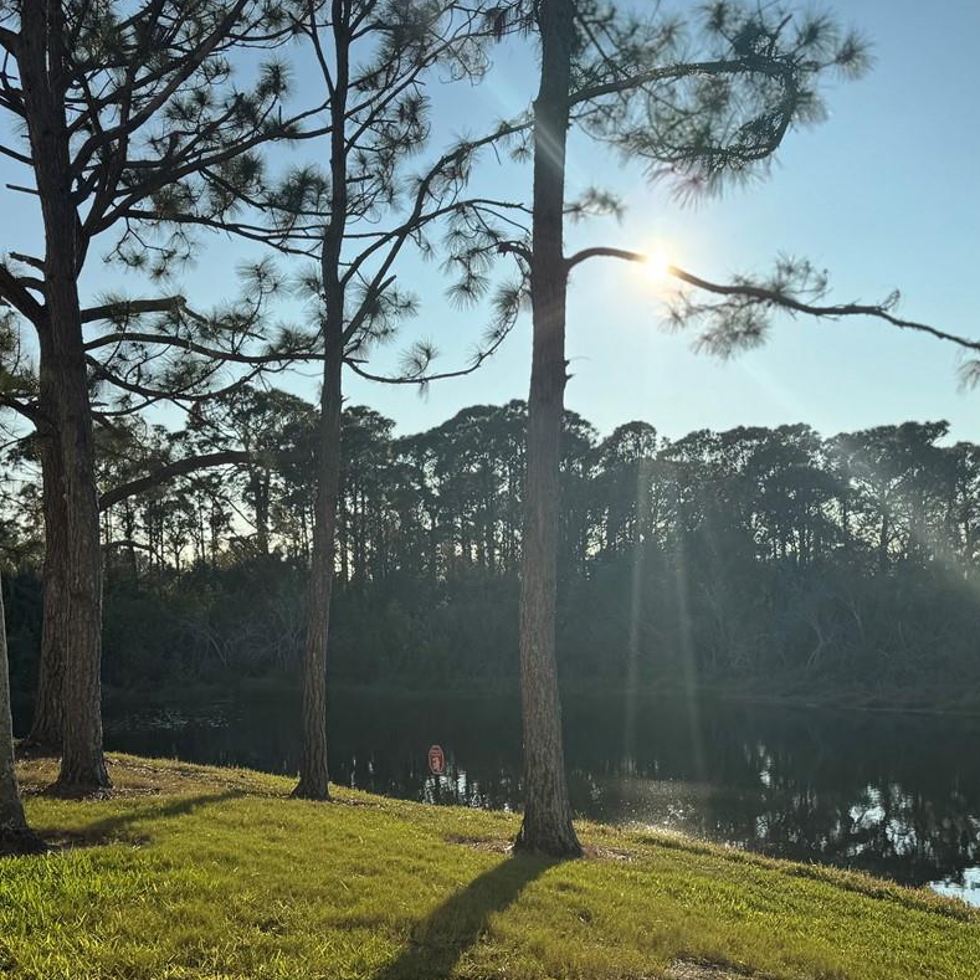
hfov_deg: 39.0
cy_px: 651
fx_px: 1377
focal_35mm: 43
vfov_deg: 38.7
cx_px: 578
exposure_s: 1/7937
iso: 80
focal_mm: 6.76
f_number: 1.78
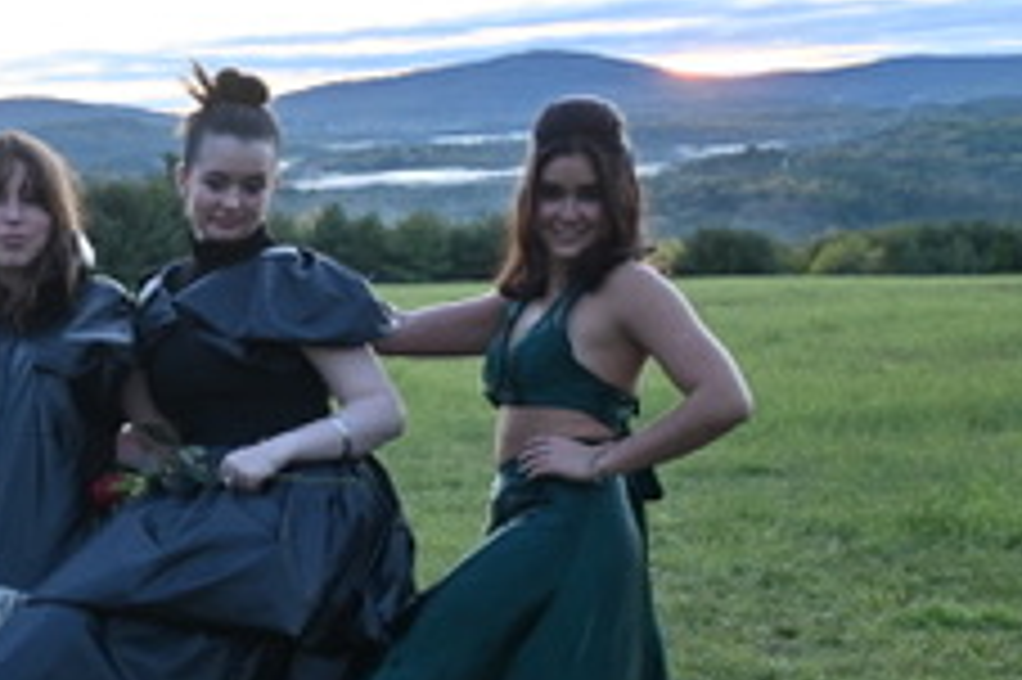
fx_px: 2332
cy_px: 572
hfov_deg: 23.2
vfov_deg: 16.4
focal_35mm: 82
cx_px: -104
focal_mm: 23
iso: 560
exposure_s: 1/125
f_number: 4.2
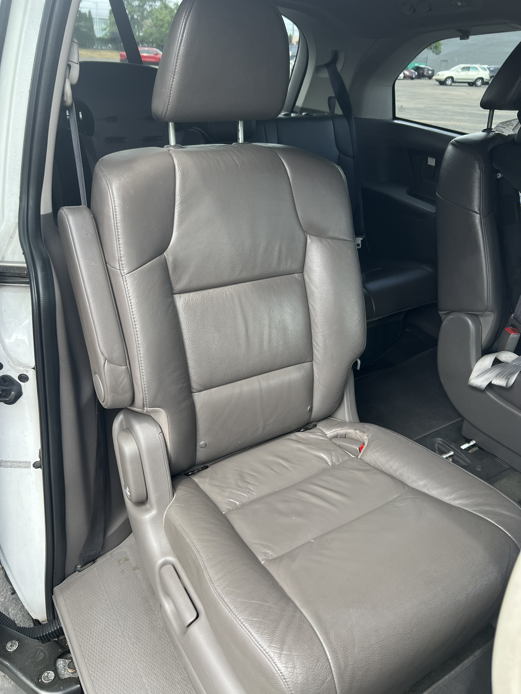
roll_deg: -2.9
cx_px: 260
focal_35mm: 26
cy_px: 347
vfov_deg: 67.3
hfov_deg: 53.1
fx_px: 522
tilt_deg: -26.8
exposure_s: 1/209
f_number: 1.5
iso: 40
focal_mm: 5.7
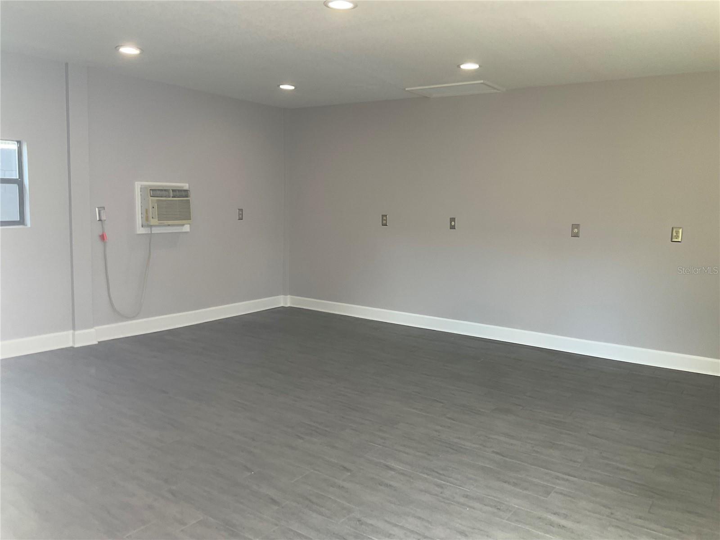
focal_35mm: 29
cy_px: 270
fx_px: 603
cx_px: 360
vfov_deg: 48.2
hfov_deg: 61.7
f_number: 1.8
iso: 40
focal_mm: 3
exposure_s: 1/120
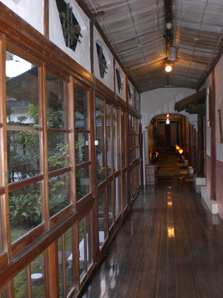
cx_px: 112
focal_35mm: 38
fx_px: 326
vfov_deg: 49.0
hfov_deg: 37.7
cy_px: 149
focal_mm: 6.3
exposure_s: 1/60
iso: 200
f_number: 3.1
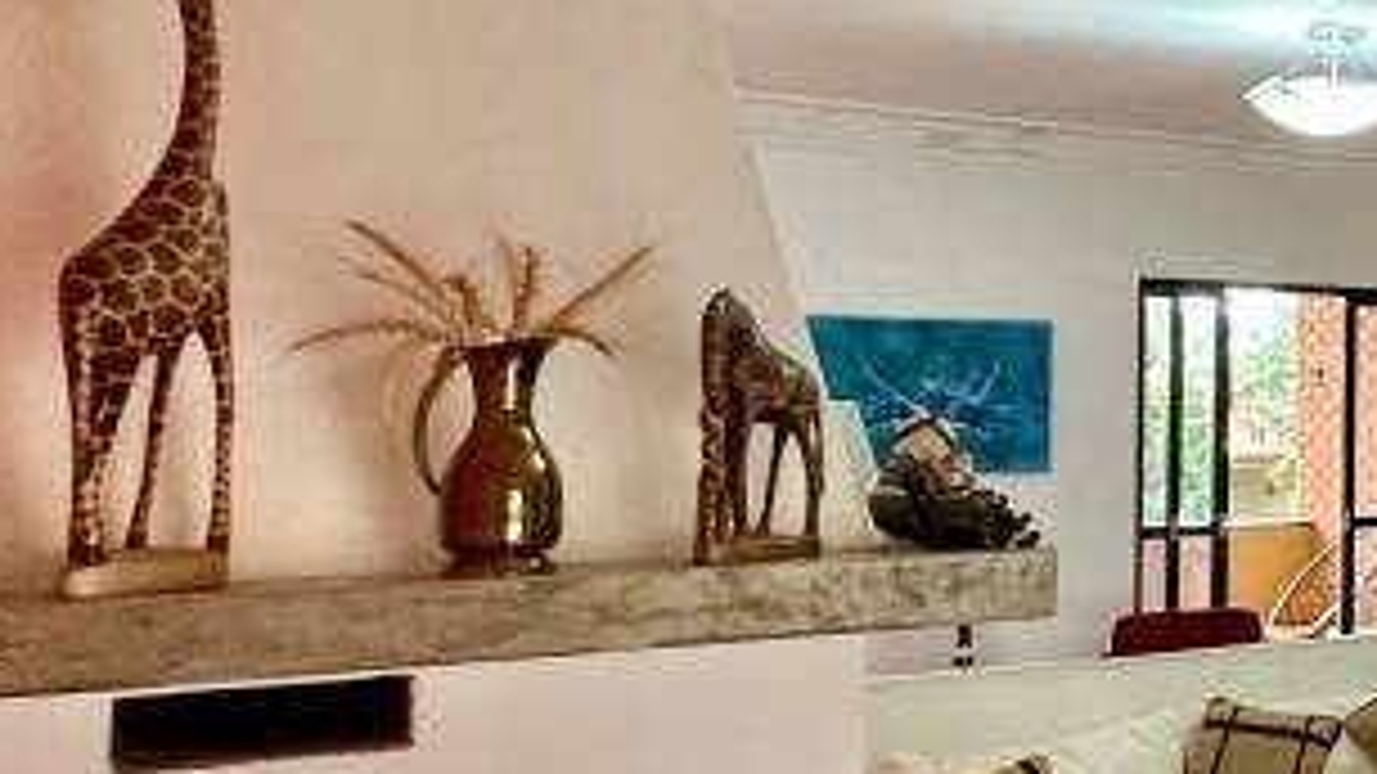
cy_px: 356
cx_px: 2210
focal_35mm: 51
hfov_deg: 25.8
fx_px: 1862
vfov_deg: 23.5
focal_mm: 2.22
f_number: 2.2
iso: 160
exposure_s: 1/60
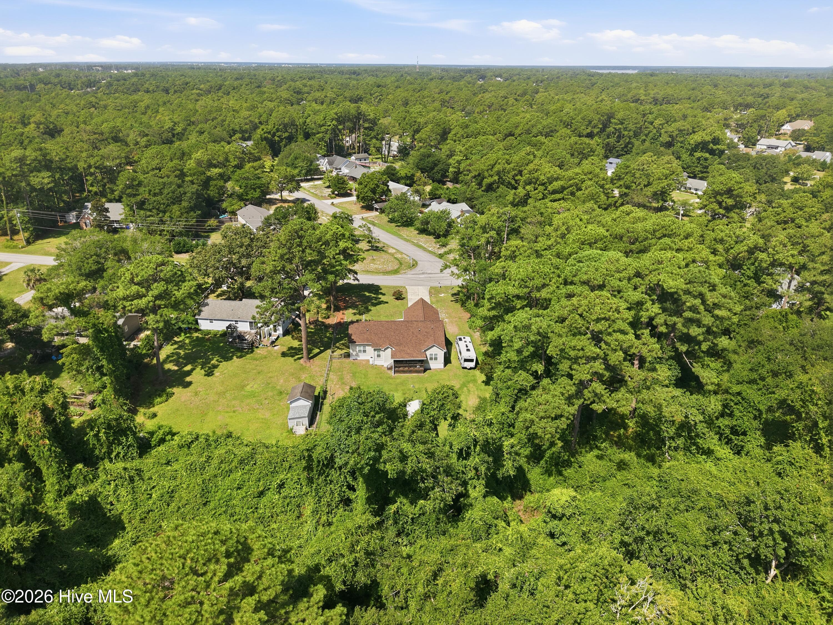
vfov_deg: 56.8
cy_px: 312
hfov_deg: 71.6
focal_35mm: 24
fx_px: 578
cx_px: 416
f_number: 1.8
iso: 120
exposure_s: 1/350
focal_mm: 8.7
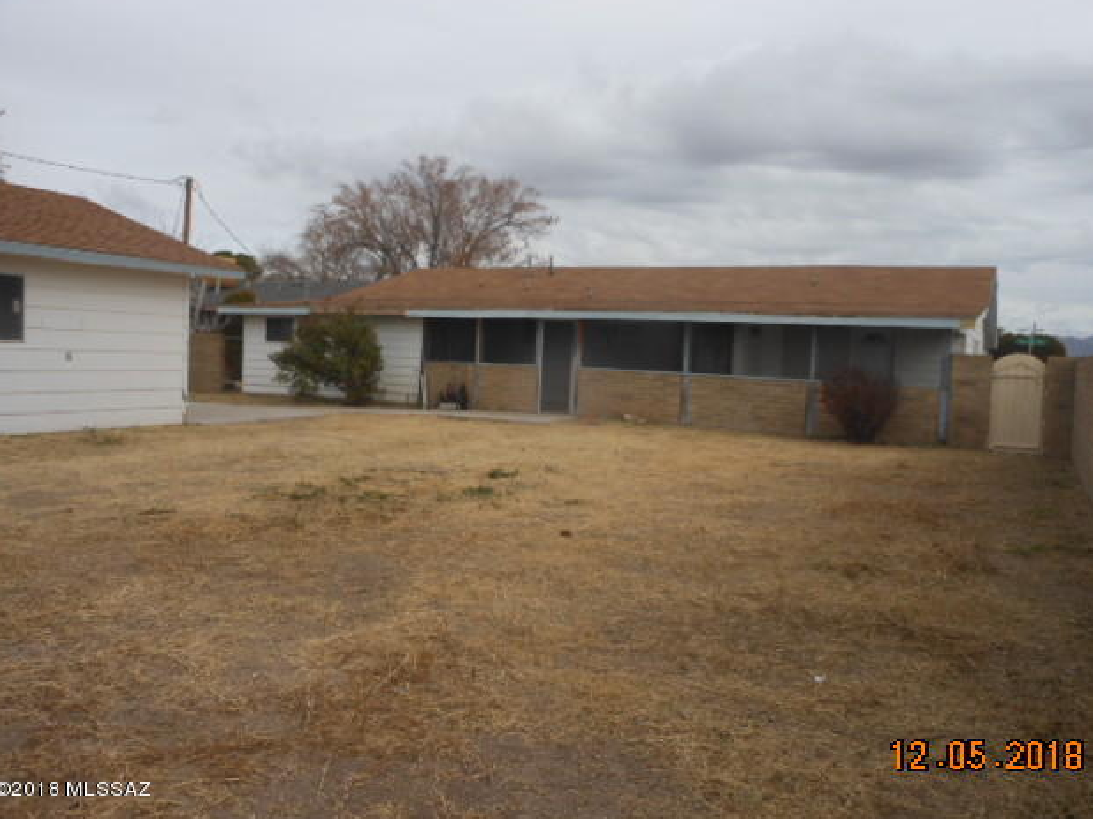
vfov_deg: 48.2
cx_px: 550
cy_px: 400
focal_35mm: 29
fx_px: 915
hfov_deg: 61.7
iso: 80
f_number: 3.7
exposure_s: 1/640
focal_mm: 5
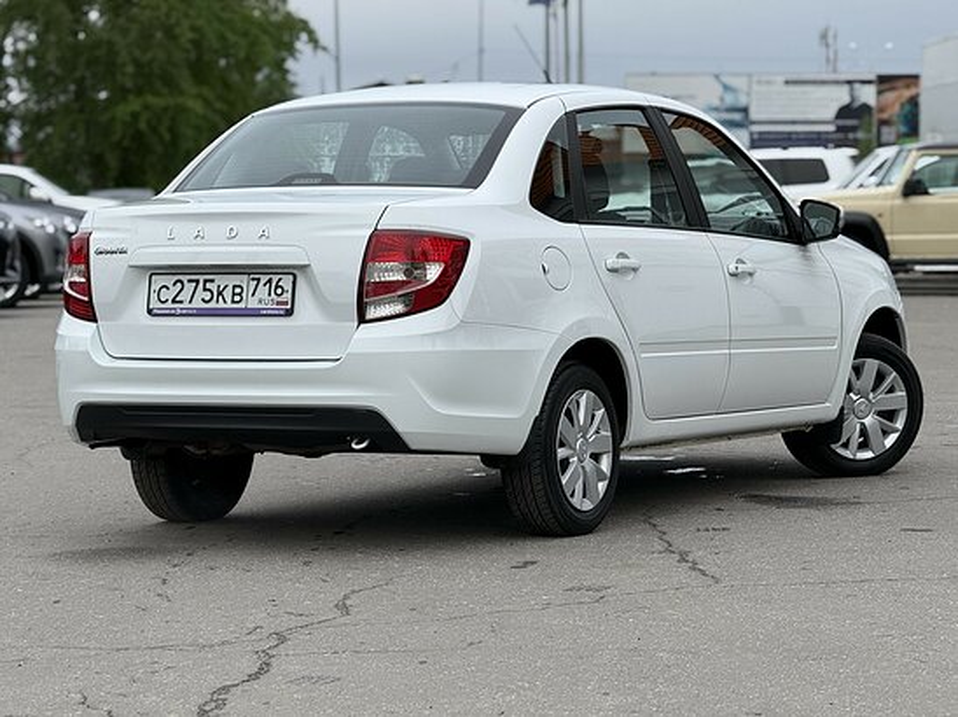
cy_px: 358
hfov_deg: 16.4
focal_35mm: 120
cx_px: 479
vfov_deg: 12.3
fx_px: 3318
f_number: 2.8
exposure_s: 1/473
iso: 50
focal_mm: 15.66
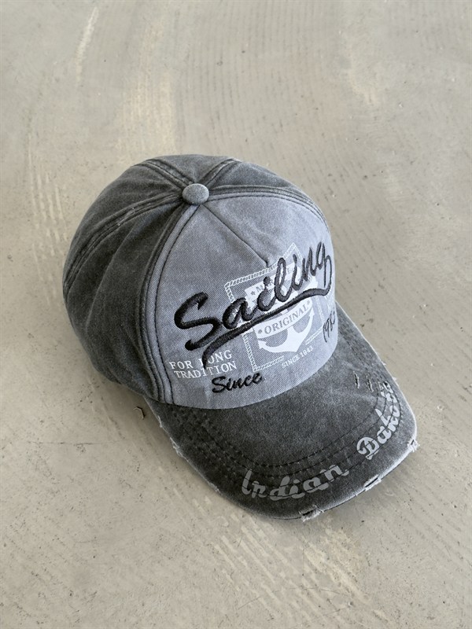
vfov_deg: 39.7
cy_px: 314
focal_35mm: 48
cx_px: 236
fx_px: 873
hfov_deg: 30.3
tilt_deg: -53.4
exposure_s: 1/103
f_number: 1.78
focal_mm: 6.76
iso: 100
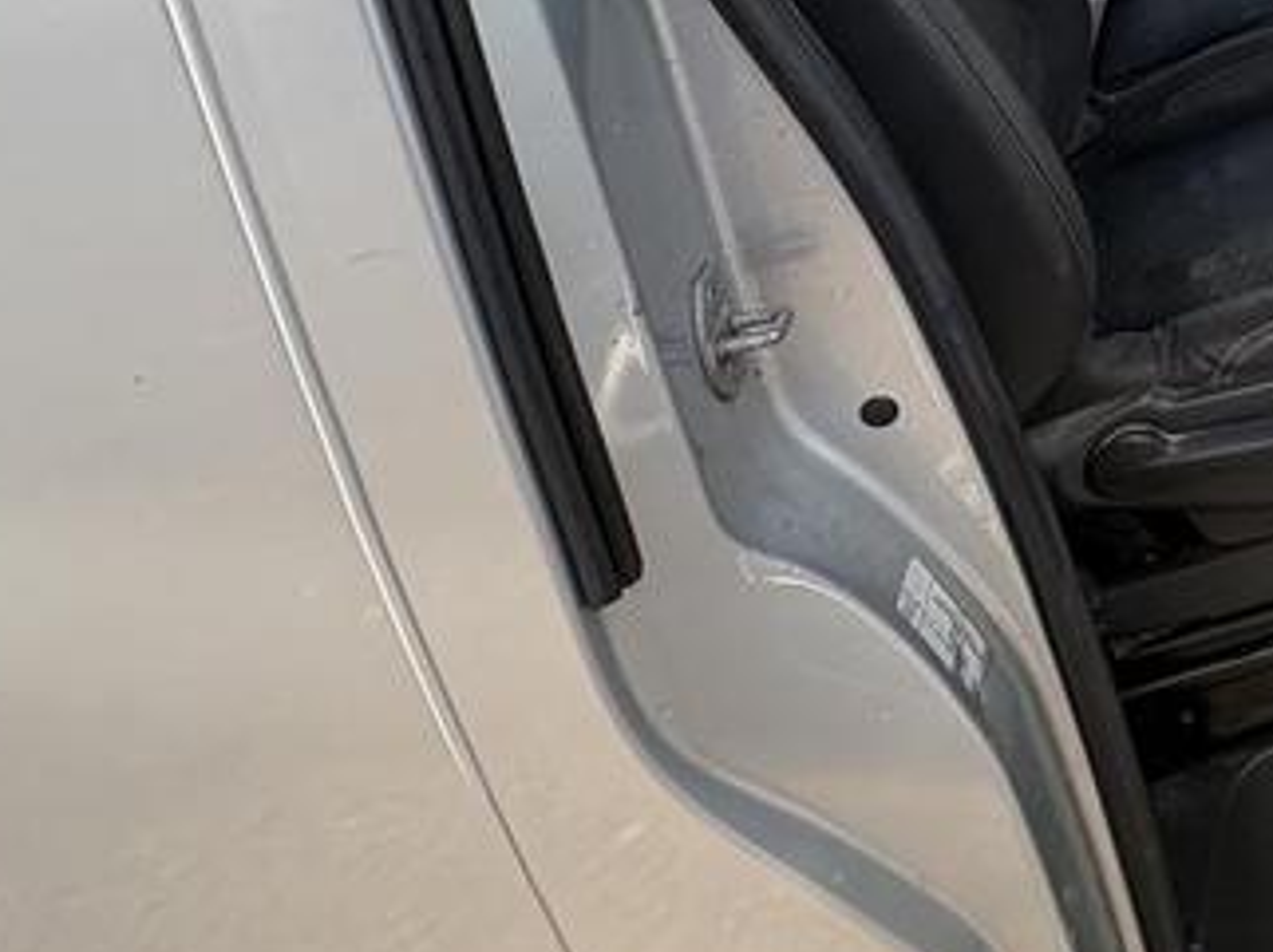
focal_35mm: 39
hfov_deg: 36.8
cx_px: 1526
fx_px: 1433
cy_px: -67
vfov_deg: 32.8
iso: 64
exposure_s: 1/266
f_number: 2.2
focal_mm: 2.22
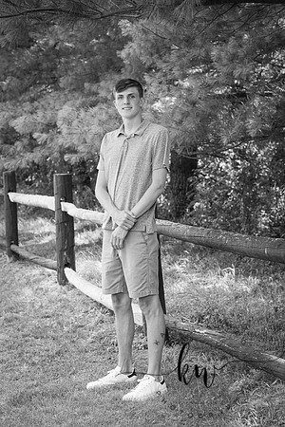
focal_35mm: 85
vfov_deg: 23.9
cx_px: 142
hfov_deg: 16.1
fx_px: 1009
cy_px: 214
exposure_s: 1/200
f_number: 6.3
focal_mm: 85
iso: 500
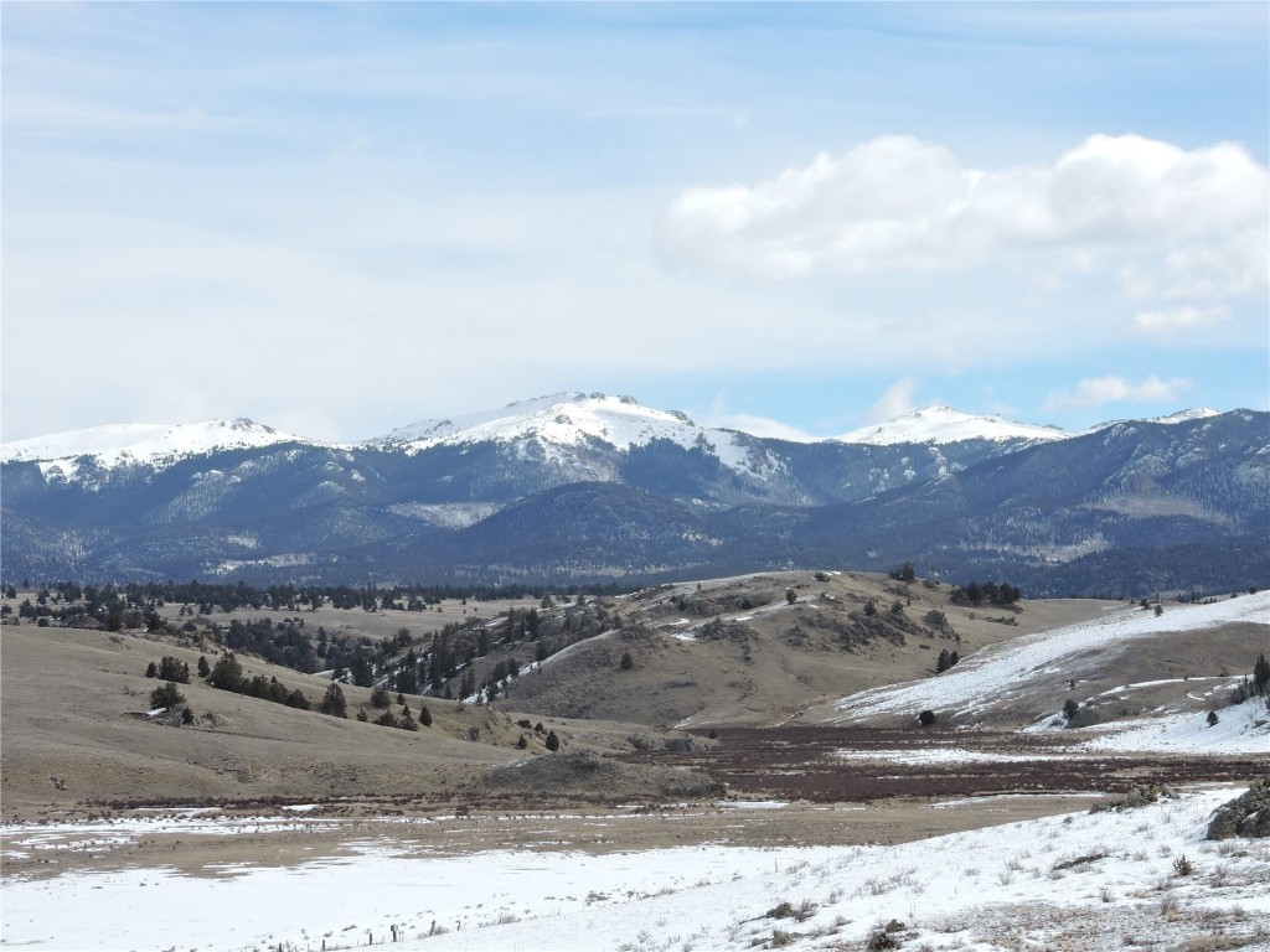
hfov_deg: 18.7
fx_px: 3852
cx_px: 635
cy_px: 476
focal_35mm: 105
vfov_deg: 14.1
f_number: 4.2
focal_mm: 18.7
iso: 100
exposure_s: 1/800
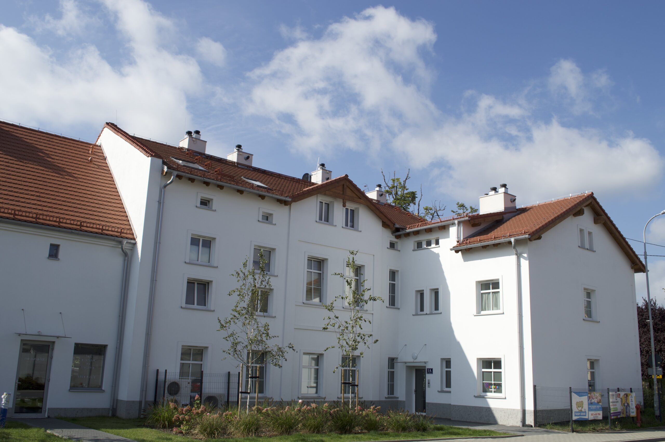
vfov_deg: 39.9
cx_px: 332
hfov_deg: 57.3
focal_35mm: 33
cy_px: 221
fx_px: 609
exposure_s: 1/250
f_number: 8
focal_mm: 22
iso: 100
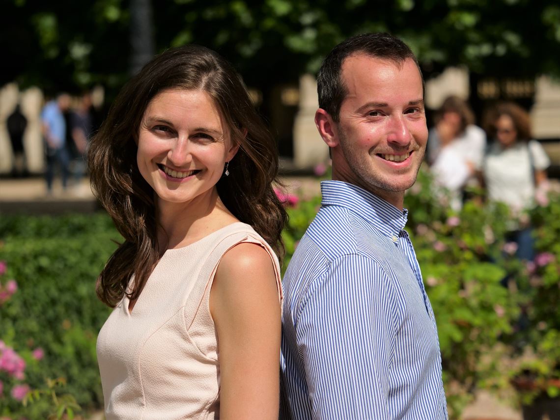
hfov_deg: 15.9
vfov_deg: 12.0
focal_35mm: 124
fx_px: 2006
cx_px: 280
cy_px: 210
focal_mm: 62
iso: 400
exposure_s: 1/16000
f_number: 2.8
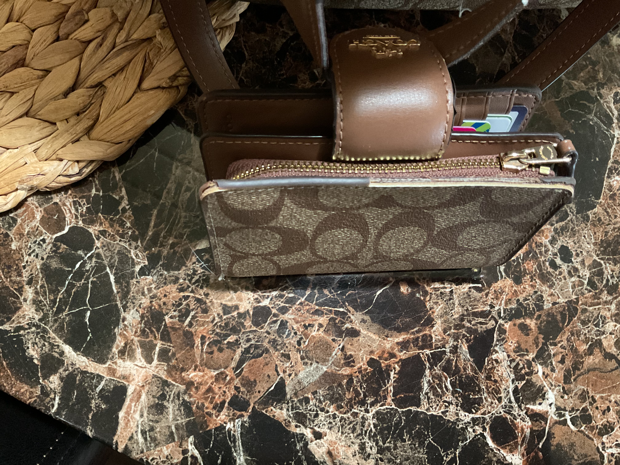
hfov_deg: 61.7
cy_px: 232
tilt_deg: -82.6
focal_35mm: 29
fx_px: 519
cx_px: 310
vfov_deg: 48.2
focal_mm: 3
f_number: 1.8
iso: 500
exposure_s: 1/24
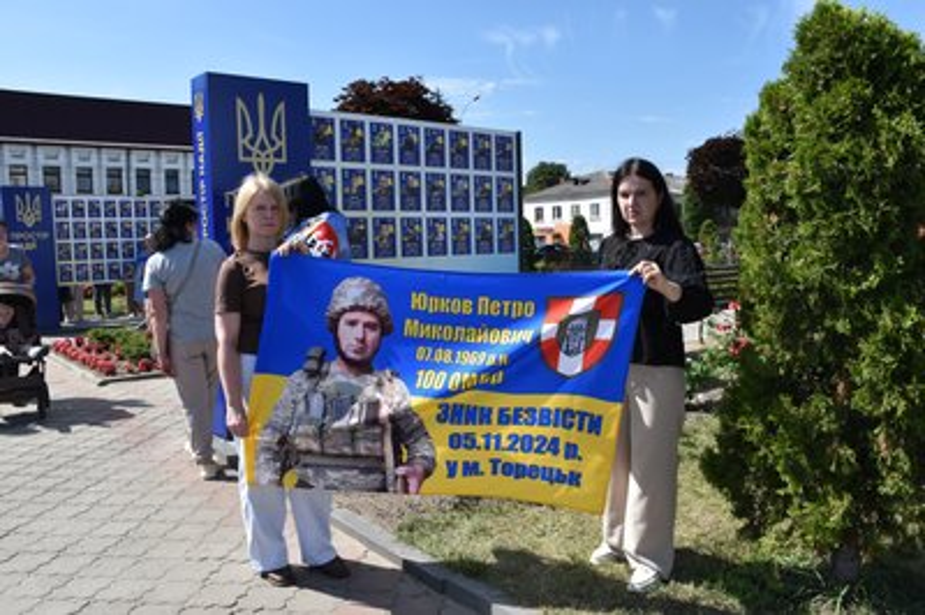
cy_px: 308
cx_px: 462
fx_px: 693
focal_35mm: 27
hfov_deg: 67.4
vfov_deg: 47.9
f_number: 9
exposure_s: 1/320
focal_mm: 18
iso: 200
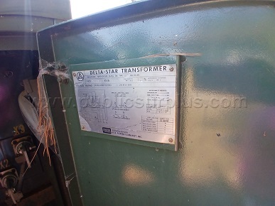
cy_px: 103
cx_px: 138
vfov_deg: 74.7
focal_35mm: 17
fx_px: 135
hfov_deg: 91.0
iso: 64
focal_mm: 1.4
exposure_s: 1/60
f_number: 2.2
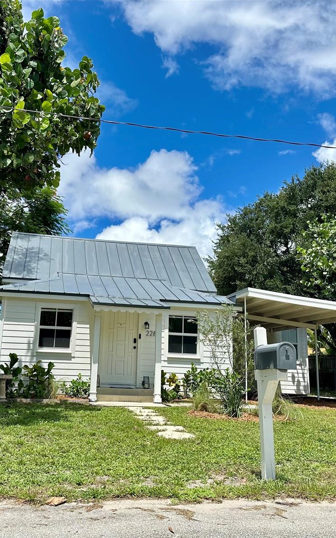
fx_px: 498
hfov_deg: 37.1
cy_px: 269
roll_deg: -2.4
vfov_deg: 56.7
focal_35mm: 34
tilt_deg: +12.6
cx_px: 130
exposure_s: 1/5000
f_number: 1.78
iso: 80
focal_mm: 6.86
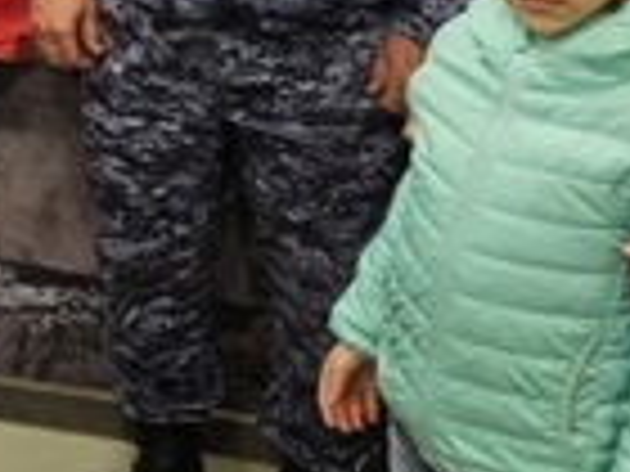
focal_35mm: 62
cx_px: -295
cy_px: -310
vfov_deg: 19.4
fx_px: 1128
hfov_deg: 24.7
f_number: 2.2
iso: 250
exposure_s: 1/50
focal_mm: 2.2
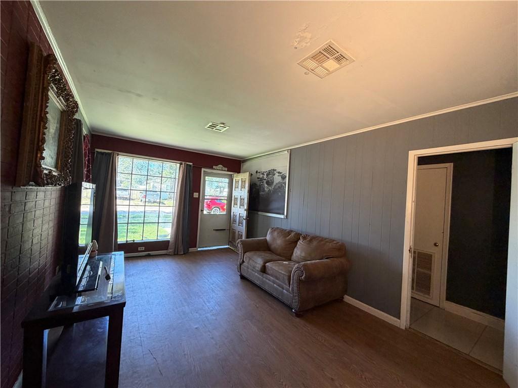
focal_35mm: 14
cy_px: 194
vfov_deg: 85.7
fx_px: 209
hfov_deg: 102.1
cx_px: 259
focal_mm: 2.22
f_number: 2.2
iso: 200
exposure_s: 1/60
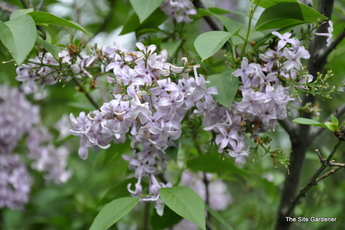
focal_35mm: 138
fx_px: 1321
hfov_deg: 14.9
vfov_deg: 9.9
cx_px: 172
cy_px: 115
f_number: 7.1
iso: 200
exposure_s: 1/200
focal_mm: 92
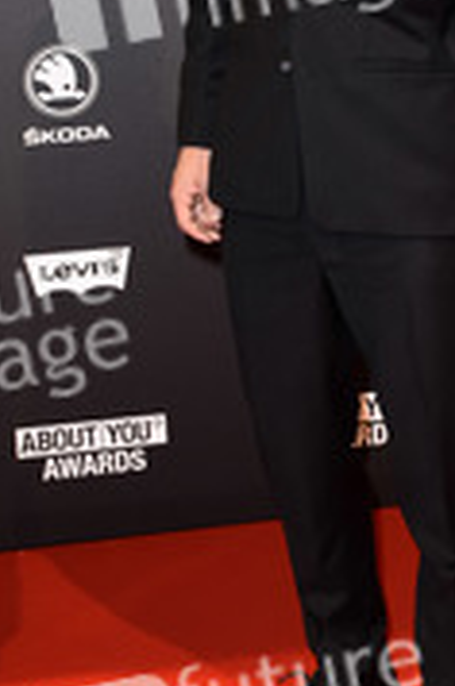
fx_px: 2248
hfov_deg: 11.5
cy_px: 154
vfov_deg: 17.2
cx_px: 351
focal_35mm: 118
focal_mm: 35
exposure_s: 1/100
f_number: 6.3
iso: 1000
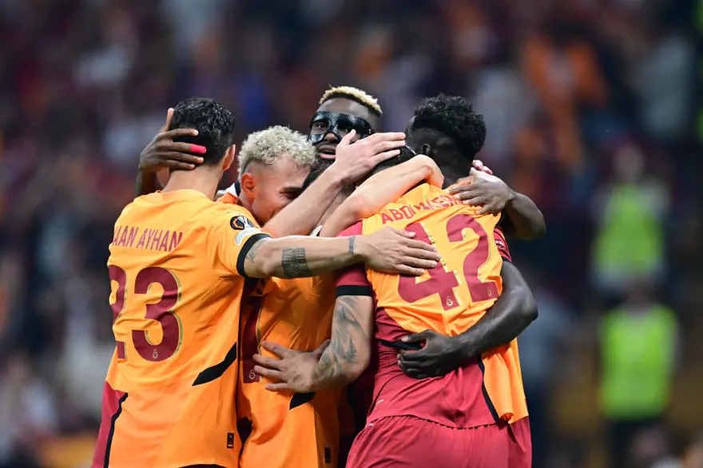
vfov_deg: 2.3
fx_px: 11712
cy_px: 234
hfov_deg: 3.4
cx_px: 352
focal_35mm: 600
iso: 2500
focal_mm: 400
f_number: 2.8
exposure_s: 1/1600
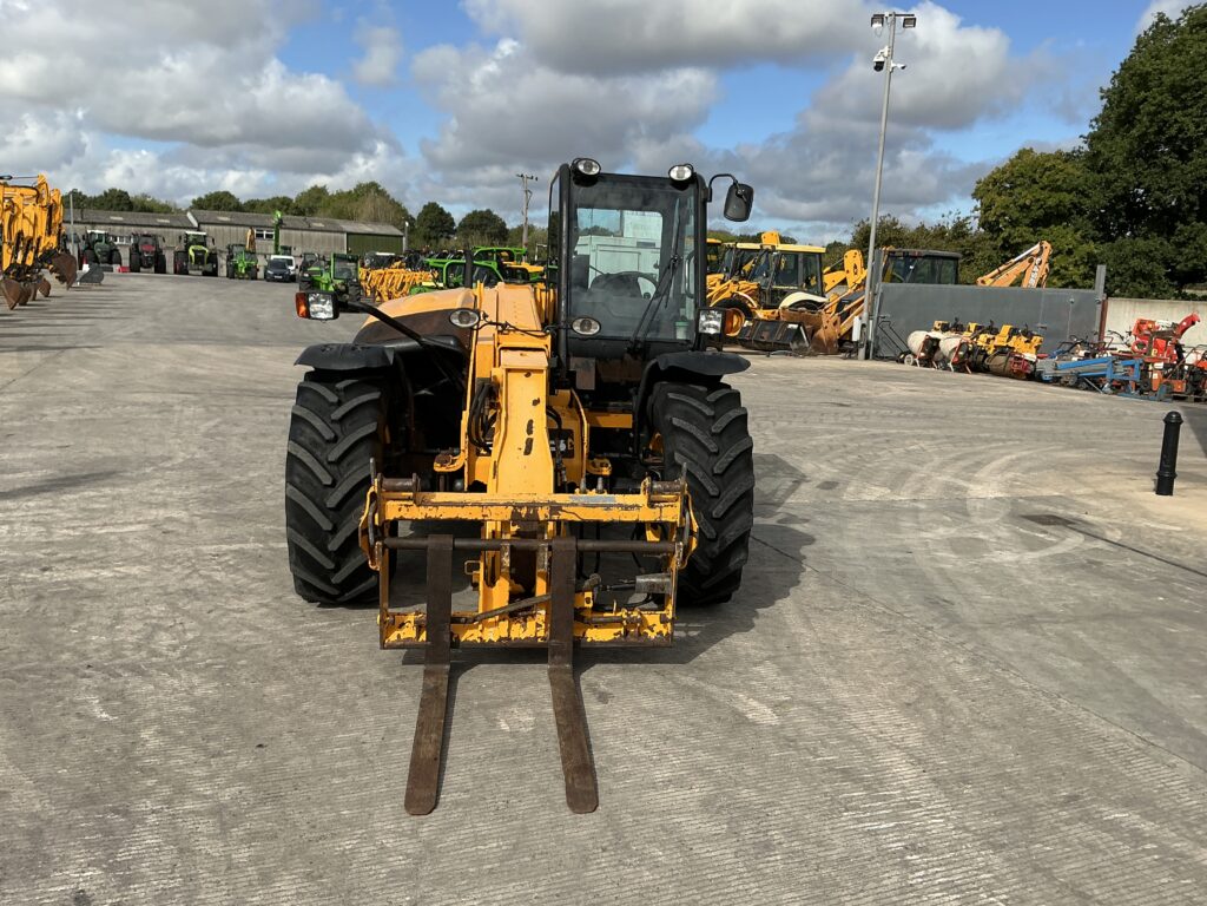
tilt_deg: -7.7
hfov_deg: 63.4
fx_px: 976
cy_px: 453
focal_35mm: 28
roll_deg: -2.7
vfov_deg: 49.7
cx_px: 604
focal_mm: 3
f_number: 1.8
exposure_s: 1/2058
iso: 25
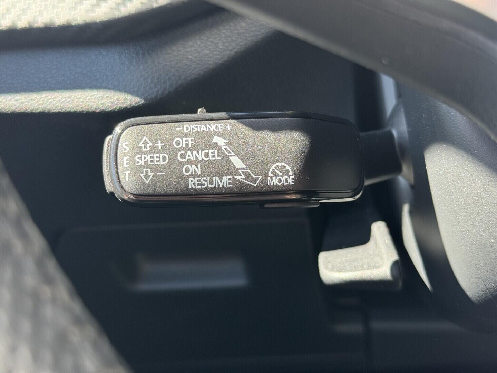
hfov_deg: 39.7
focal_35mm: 48
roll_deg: +6.4
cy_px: 186
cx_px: 248
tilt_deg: -19.3
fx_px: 689
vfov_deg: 30.3
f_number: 1.78
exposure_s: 1/125
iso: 50
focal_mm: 6.76
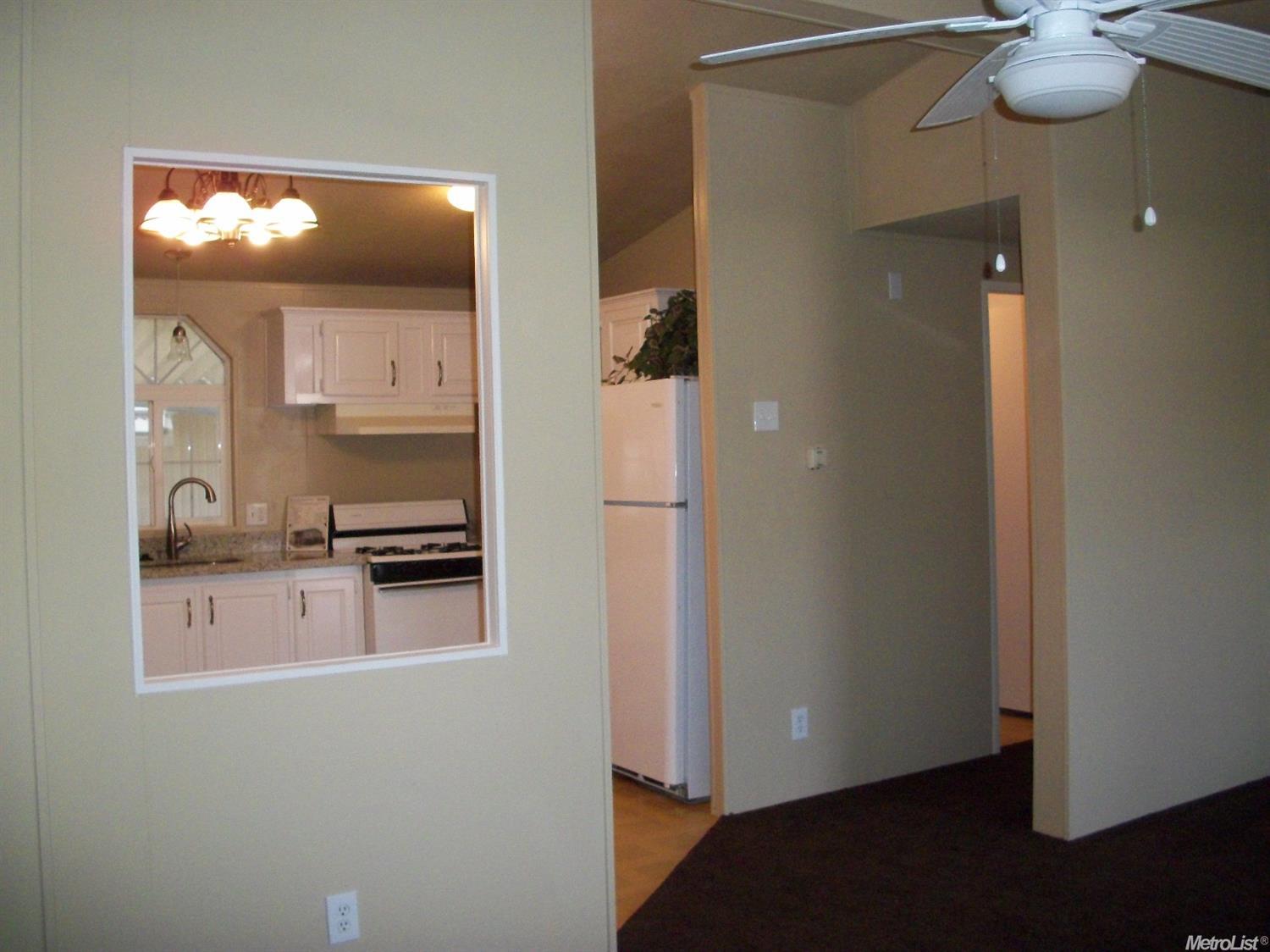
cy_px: 476
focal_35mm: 35
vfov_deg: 40.7
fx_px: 1284
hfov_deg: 52.6
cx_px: 635
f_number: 3.1
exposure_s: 1/125
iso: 400
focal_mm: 6.3
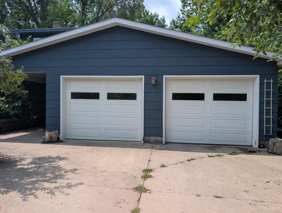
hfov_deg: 71.5
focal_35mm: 24
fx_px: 196
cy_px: 106
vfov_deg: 56.9
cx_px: 141
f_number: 1.68
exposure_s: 1/831
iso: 18
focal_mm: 6.9
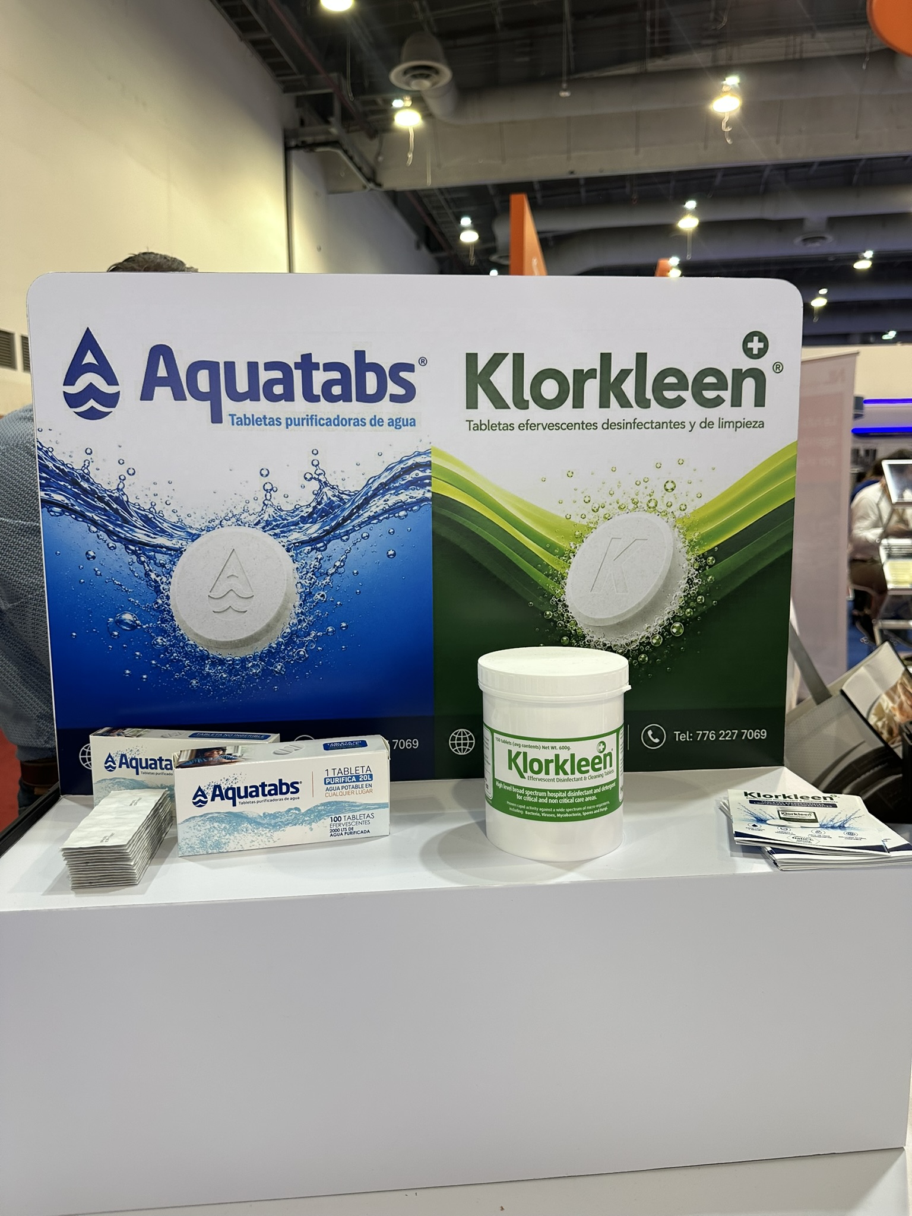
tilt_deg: -6.0
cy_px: 608
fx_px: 843
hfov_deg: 56.8
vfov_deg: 71.6
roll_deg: +0.3
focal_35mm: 24
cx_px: 456
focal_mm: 6.86
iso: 125
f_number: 1.78
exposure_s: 1/120
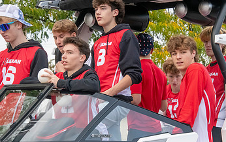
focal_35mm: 198
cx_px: 131
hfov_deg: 10.6
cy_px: 98
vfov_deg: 6.6
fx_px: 1221
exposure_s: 1/500
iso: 3200
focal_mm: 116
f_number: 11
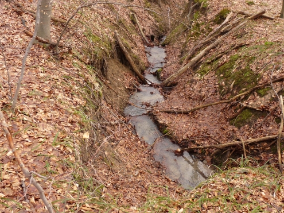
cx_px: 168
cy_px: 117
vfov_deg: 32.8
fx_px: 361
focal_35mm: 44
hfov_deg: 42.8
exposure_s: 1/80
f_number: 3
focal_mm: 6
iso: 100
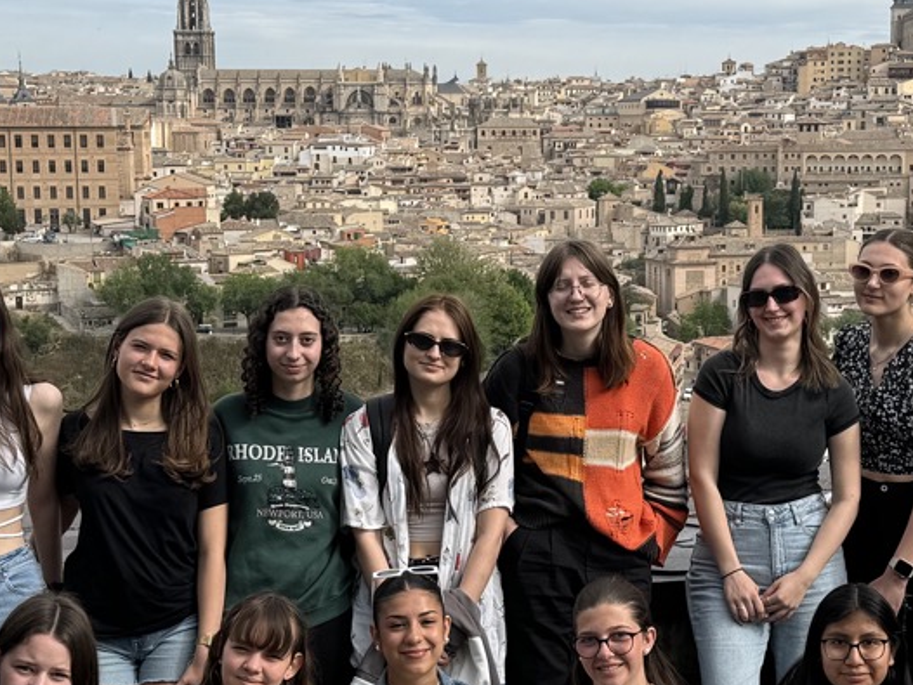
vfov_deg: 20.2
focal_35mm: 73
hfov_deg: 26.6
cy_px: 375
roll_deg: +0.1
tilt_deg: -7.5
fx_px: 1926
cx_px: 564
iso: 80
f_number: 1.78
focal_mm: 6.86
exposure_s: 1/3597
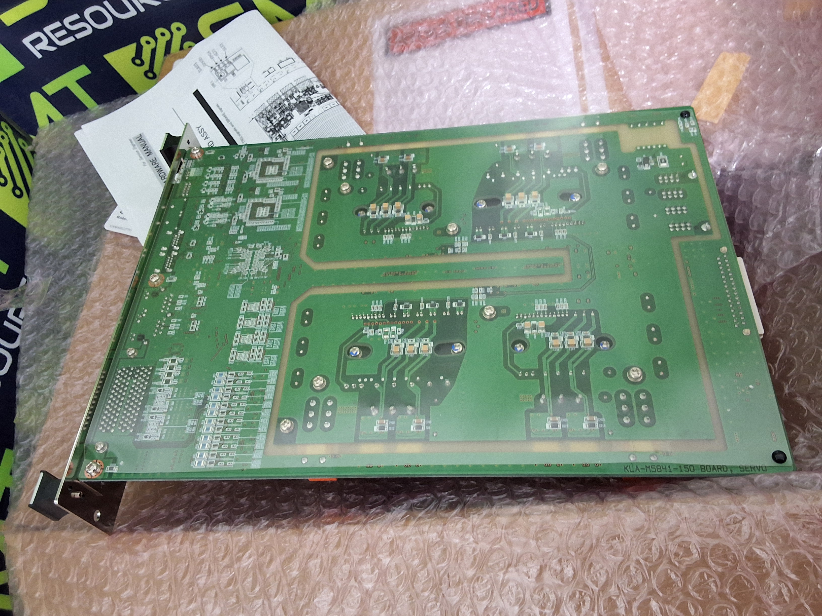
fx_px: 665
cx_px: 411
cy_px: 308
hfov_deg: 63.4
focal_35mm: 28
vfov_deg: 49.7
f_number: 1.9
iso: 320
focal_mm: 2.91
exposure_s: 1/20
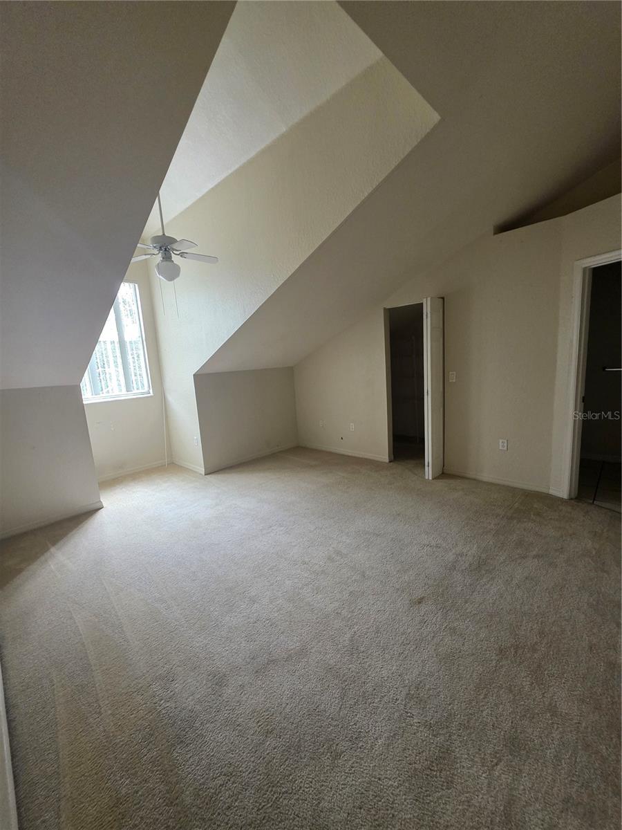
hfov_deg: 89.9
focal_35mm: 13
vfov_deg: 106.2
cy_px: 415
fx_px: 311
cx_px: 311
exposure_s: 1/100
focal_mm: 2.2
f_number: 1.9
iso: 500
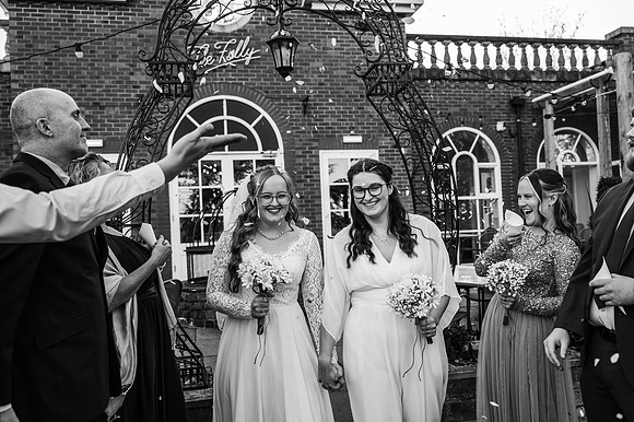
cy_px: 211
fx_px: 563
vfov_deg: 41.1
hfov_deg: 58.7
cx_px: 317
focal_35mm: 32
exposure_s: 1/640
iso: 500
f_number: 4
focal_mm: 32
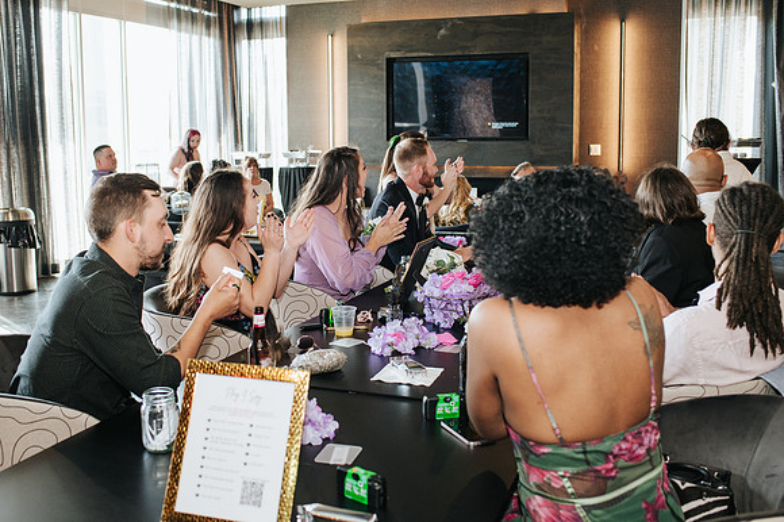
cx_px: 352
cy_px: 234
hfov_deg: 49.4
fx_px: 851
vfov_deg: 34.1
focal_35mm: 39
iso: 900
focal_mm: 35
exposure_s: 1/200
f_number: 3.5
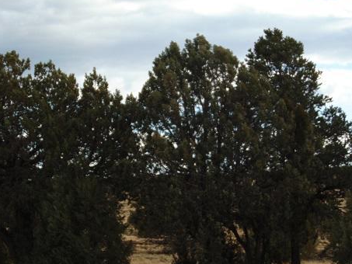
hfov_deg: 20.8
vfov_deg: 15.7
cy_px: 167
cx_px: 143
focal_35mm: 94
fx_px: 956
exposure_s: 1/500
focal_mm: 12.8
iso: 80
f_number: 3.7
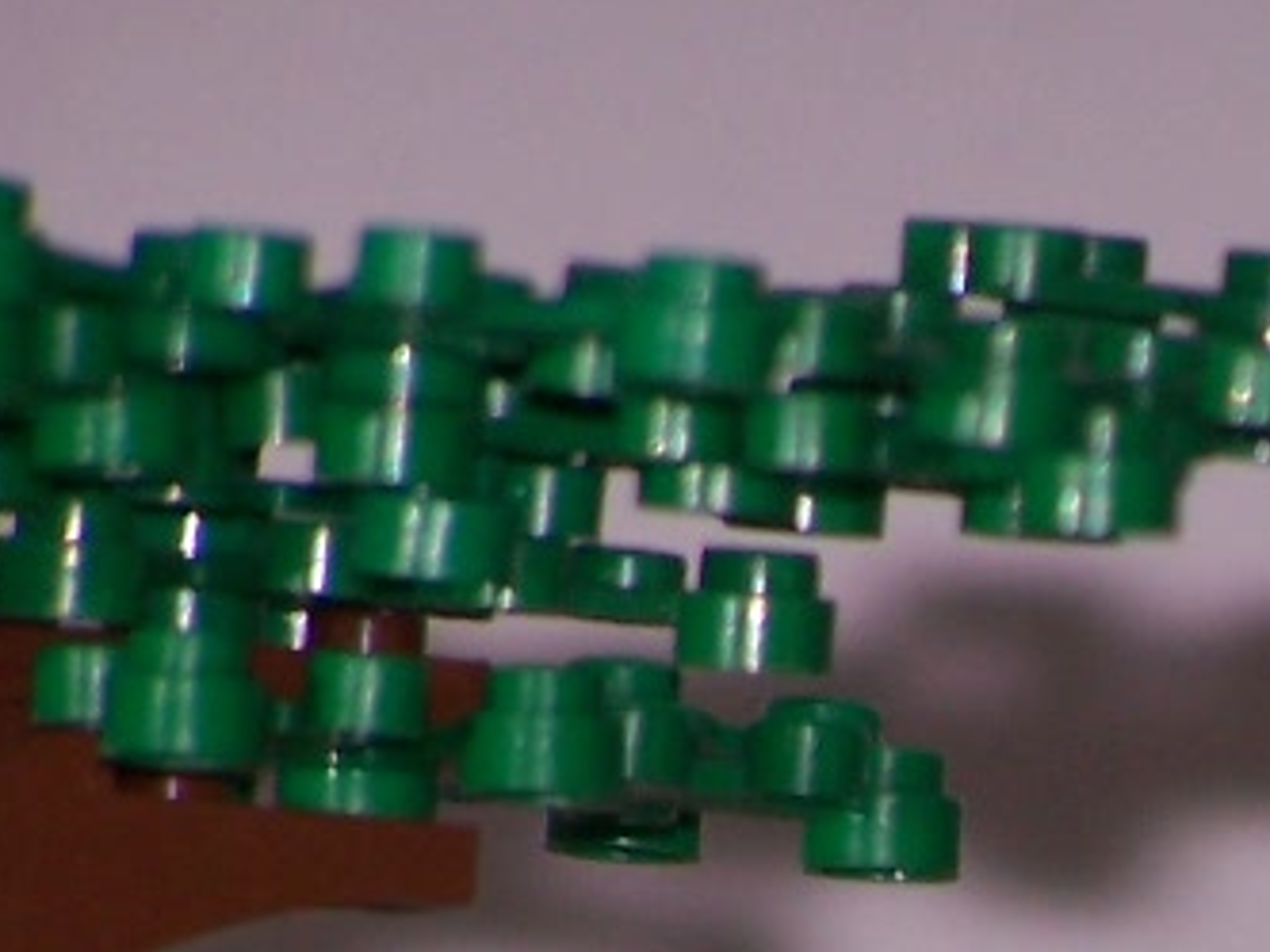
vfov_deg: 1.1
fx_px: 50410
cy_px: 1698
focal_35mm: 1374
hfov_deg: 1.4
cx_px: 1905
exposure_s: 1/350
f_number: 3.7
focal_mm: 63
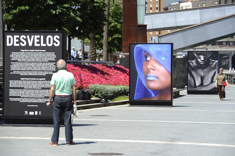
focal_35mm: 155
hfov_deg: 13.3
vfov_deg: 8.8
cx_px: 118
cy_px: 78
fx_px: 1011
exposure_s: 1/250
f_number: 7.1
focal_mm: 155
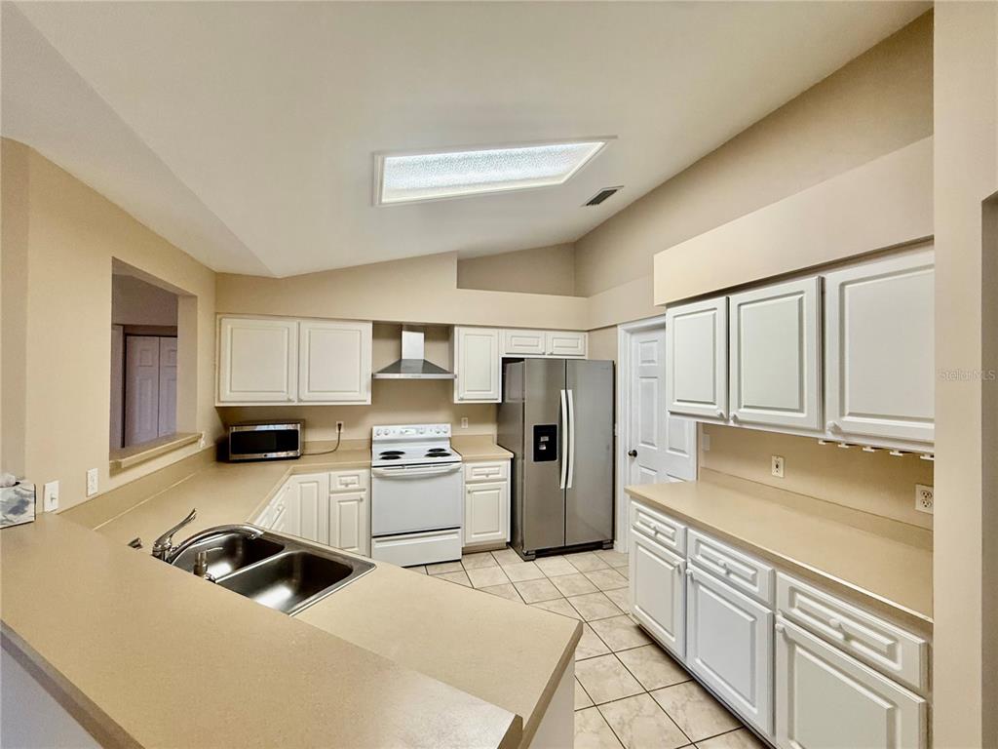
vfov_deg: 85.7
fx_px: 404
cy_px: 374
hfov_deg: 102.1
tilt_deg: +1.4
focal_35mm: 14
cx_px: 499
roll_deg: -1.1
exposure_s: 1/120
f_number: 2.2
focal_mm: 2.22
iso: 200
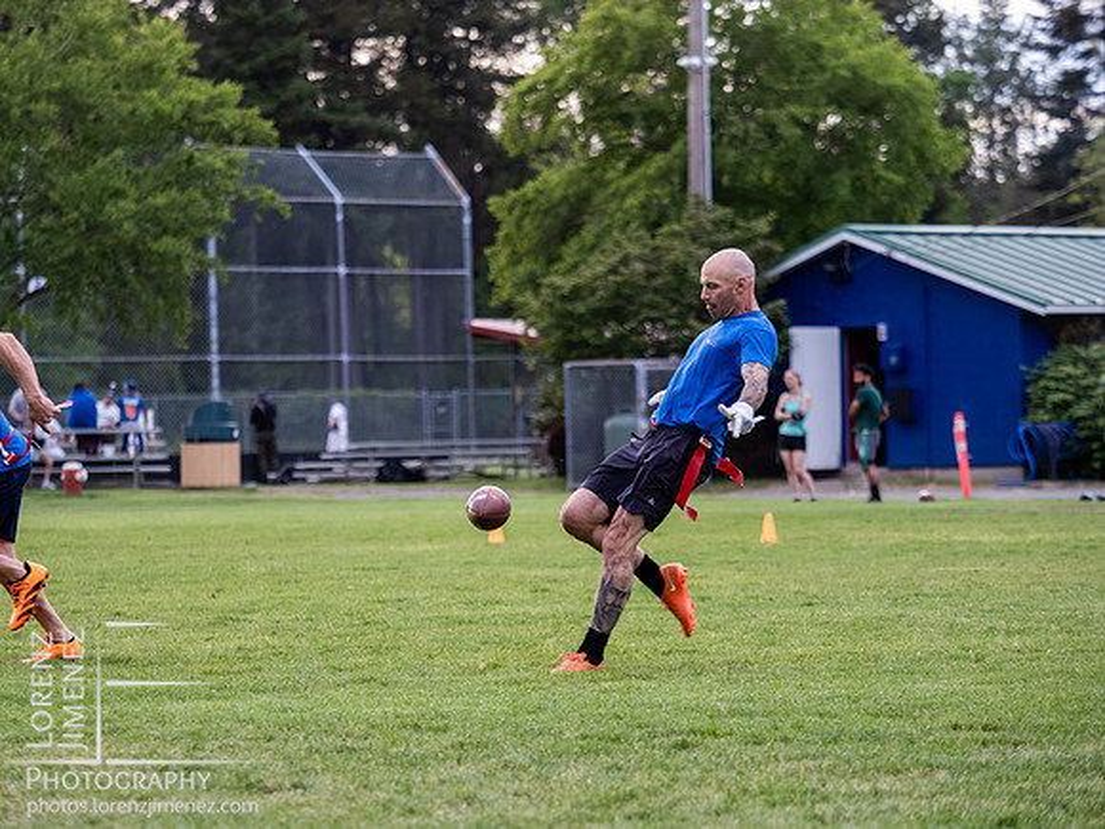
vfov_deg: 7.8
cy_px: 414
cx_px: 552
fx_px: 6065
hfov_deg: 10.4
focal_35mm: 190
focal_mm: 95
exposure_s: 1/1250
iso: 1250
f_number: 2.8
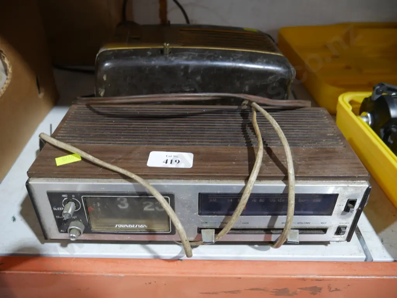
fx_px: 321
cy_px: 149
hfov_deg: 63.4
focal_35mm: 28
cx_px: 198
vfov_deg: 49.8
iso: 800
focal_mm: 14
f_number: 3.5
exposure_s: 1/60
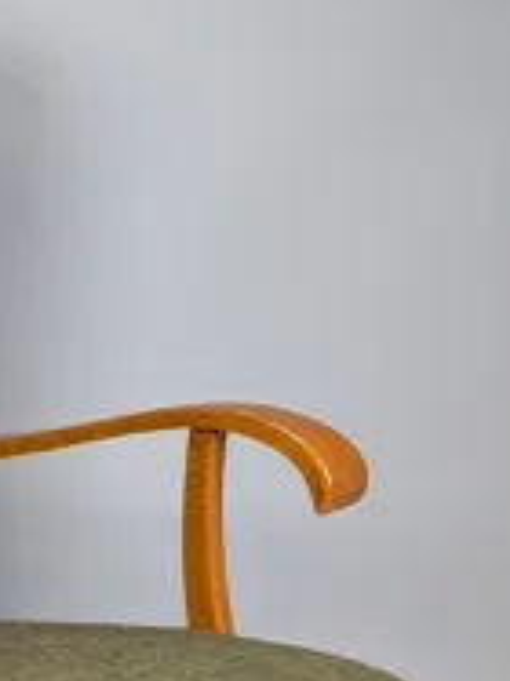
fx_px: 1514
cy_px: 619
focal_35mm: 77
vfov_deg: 24.6
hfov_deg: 17.7
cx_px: -189
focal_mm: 4.53
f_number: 1.7
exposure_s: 1/33.3
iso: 37
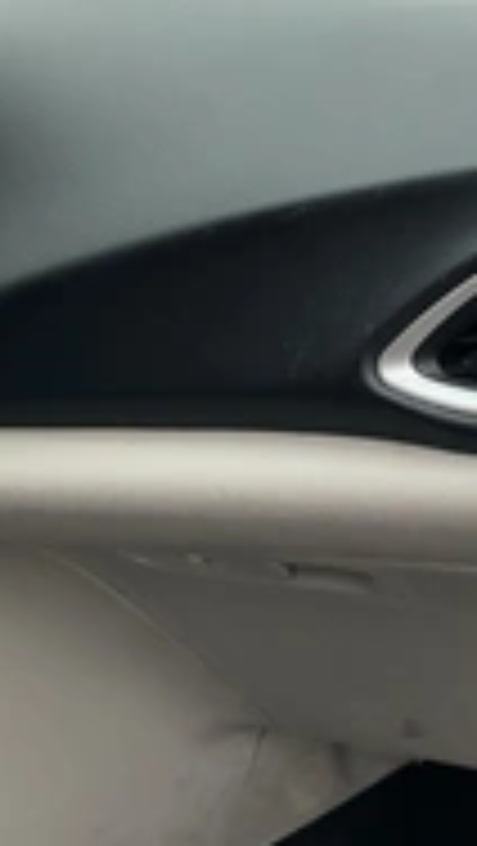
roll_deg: +4.3
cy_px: 243
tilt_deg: -12.8
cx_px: 459
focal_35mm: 65
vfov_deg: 31.9
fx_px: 1459
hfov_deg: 18.2
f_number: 1.8
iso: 20
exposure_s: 1/122
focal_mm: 3
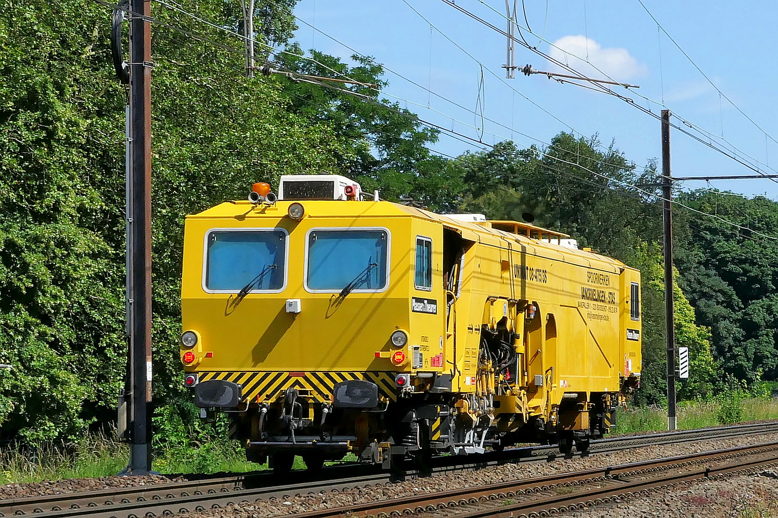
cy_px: 259
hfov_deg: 27.3
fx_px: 1599
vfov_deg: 18.4
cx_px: 389
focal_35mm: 74
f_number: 9
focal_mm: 27.1
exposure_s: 1/800
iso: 400
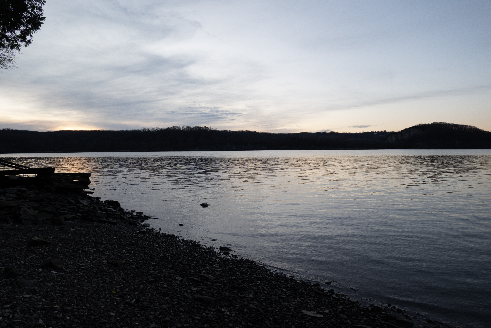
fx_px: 327
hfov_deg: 73.7
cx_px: 246
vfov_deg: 53.1
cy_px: 164
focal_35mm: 24
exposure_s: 1/50
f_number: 2.8
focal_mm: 9
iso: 100
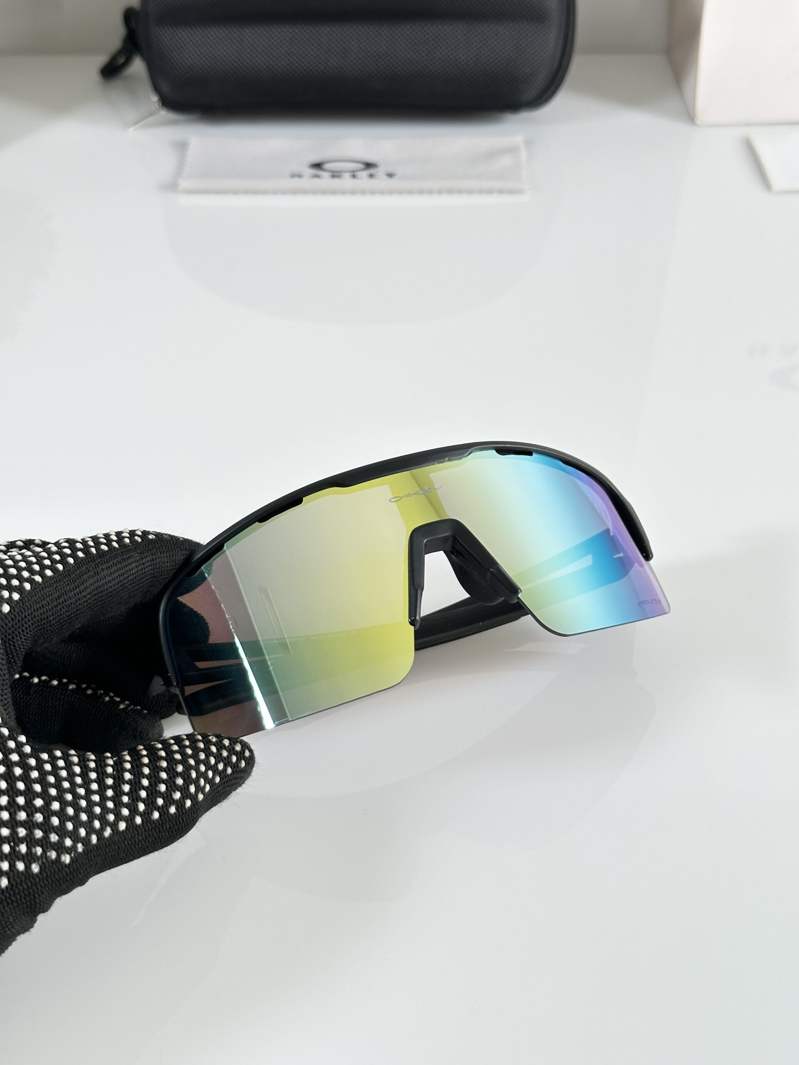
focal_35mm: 48
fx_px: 1477
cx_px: 400
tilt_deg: -39.3
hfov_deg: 30.3
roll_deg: -0.5
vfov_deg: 39.7
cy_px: 532
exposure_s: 1/121
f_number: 1.78
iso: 64
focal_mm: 6.86
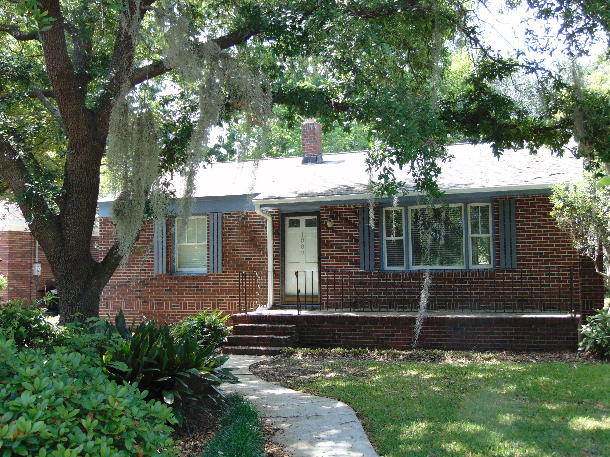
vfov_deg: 34.3
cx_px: 305
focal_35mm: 42
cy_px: 228
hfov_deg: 44.8
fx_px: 740
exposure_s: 1/100
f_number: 3.3
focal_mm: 7.6
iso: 80
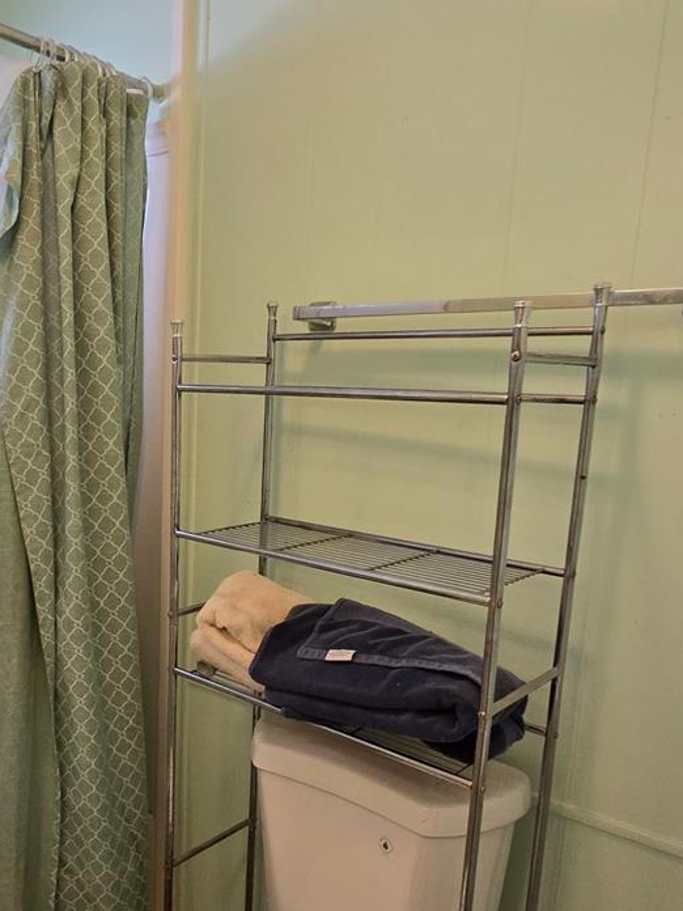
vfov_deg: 62.9
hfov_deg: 48.3
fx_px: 737
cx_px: 193
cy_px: 543
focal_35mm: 28
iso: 250
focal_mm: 2.2
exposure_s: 1/60
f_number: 2.2
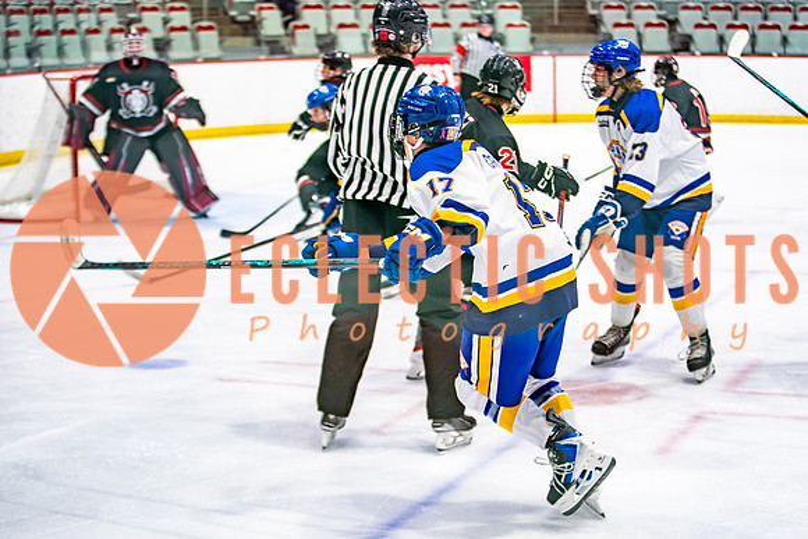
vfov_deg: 16.9
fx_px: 1816
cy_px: 275
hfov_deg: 25.1
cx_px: 463
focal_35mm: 81
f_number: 2.8
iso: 500
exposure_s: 1/640
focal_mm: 70
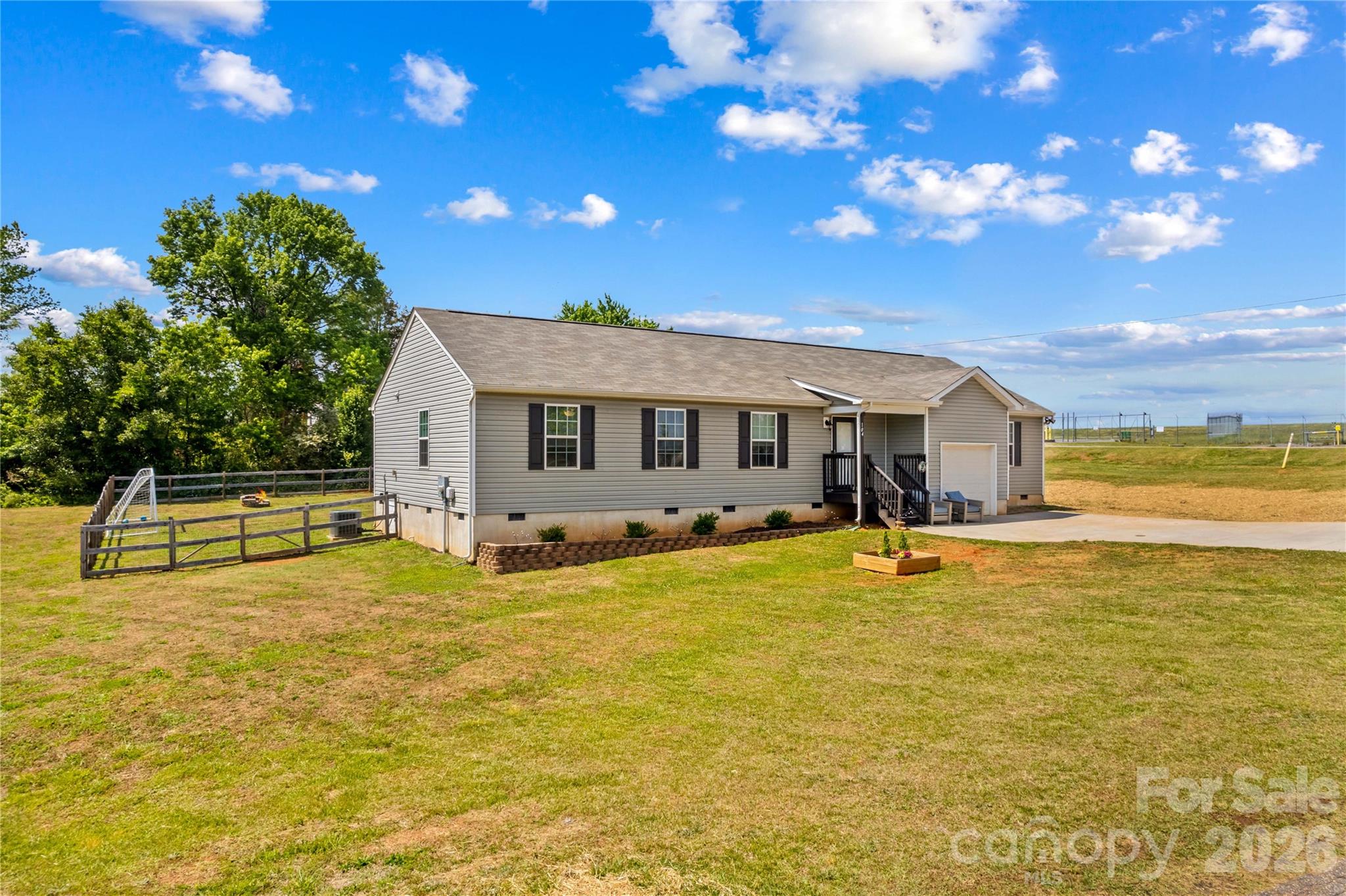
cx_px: 673
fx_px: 822
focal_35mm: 22
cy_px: 448
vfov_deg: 57.2
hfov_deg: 78.6
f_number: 2.8
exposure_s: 1/1250
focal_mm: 8.38
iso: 100
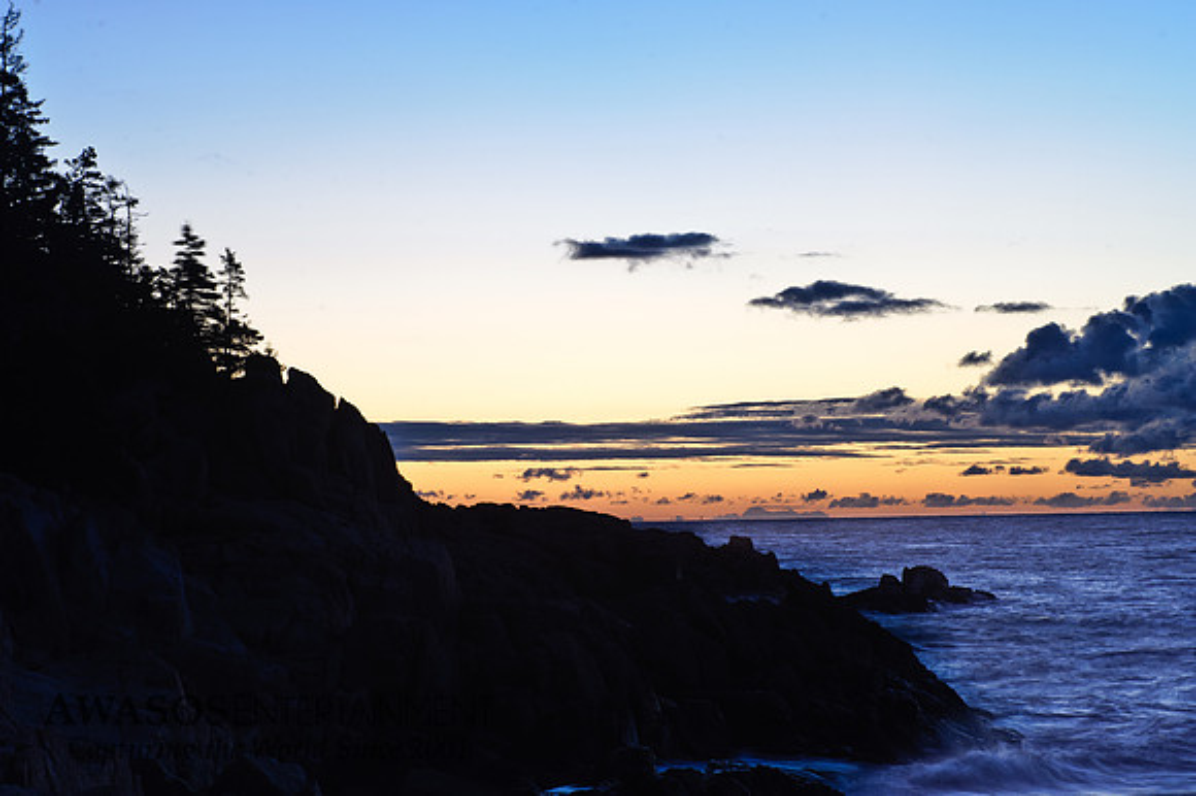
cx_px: 598
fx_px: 3652
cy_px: 398
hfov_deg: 18.6
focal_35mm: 110
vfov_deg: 12.4
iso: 200
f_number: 11
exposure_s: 1/1.67
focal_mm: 110
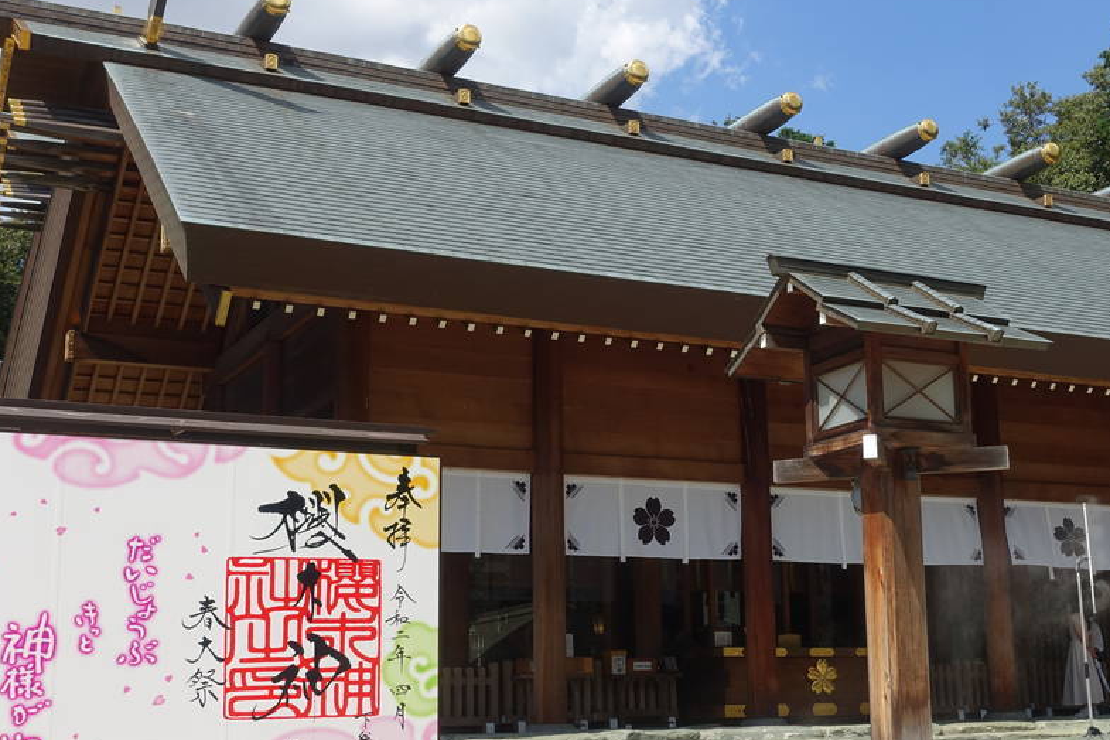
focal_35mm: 52
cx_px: 701
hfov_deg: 37.9
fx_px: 1603
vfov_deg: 26.0
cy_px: 398
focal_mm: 12.64
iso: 125
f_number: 5.6
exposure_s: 1/500
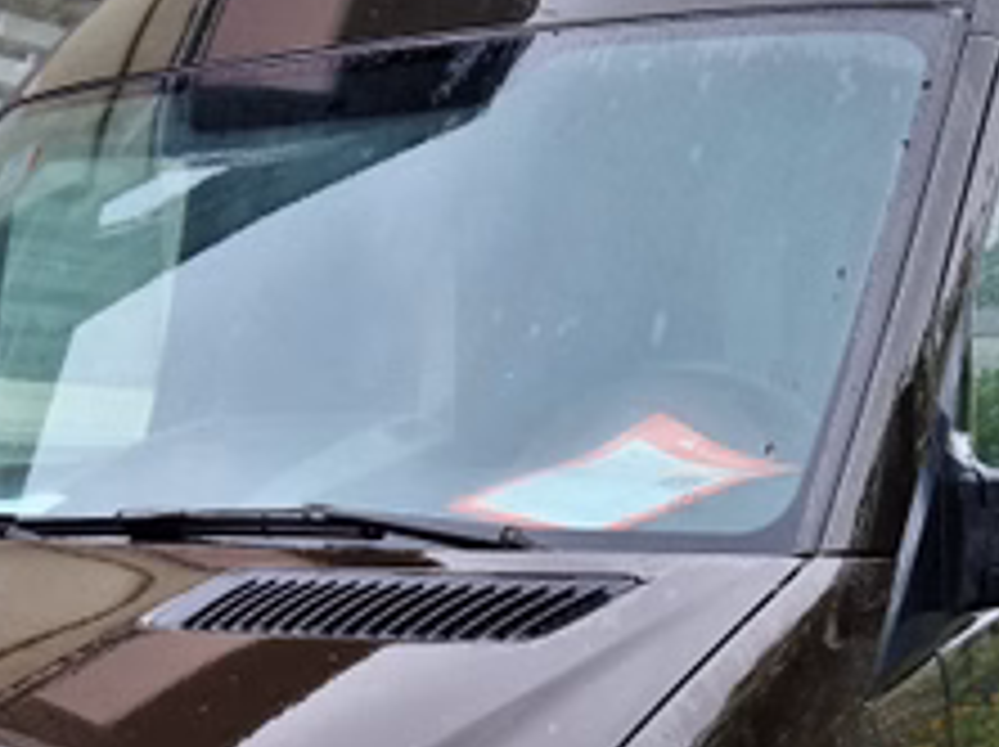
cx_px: 369
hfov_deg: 23.5
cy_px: 702
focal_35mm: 83
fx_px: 2393
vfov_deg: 17.4
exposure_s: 1/180
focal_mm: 5.4
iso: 50
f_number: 1.8
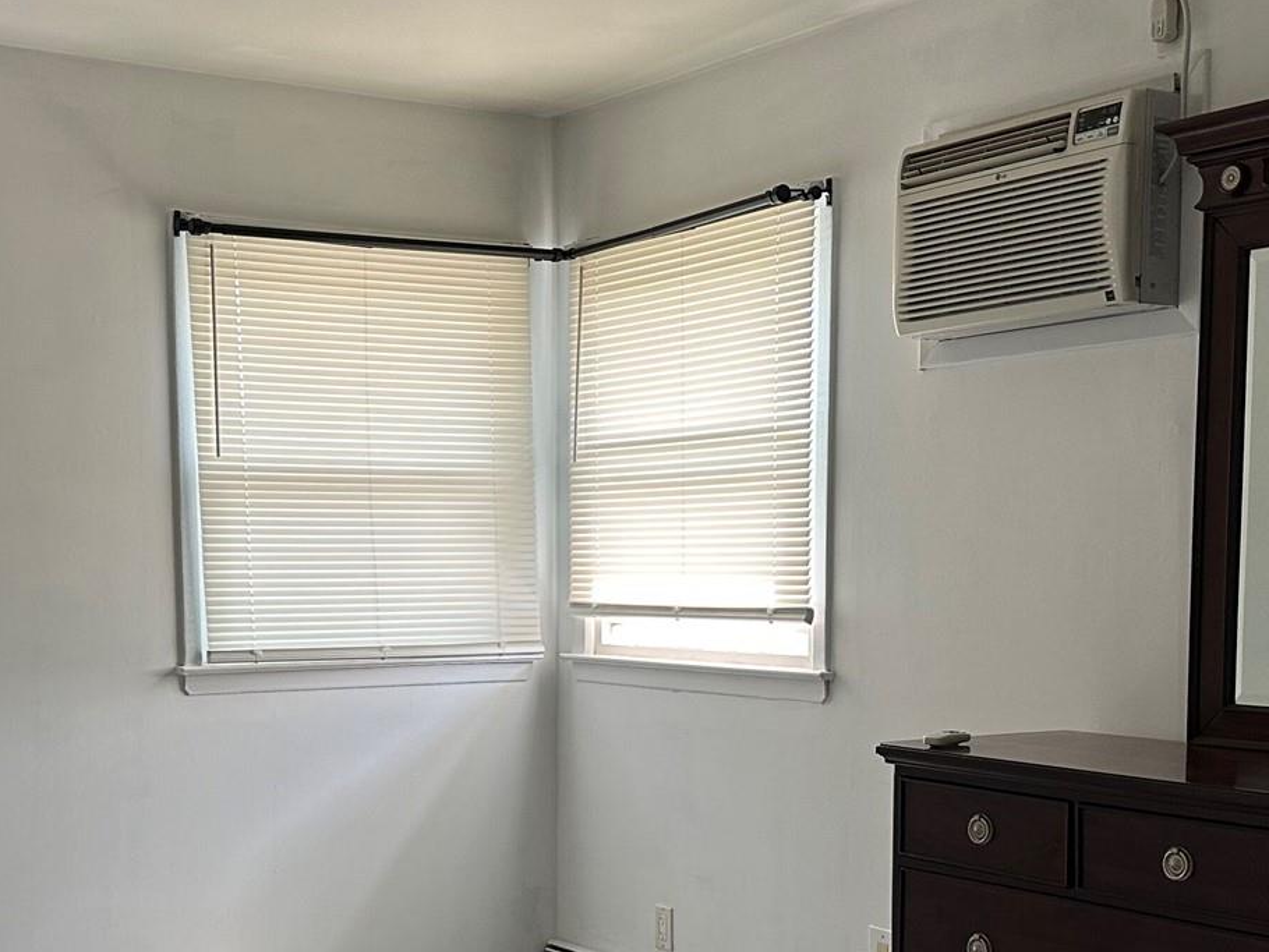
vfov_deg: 26.6
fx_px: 1980
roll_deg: +0.3
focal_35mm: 54
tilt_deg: -4.1
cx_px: 466
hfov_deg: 35.3
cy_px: 729
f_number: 1.78
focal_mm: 6.86
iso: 160
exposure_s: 1/120
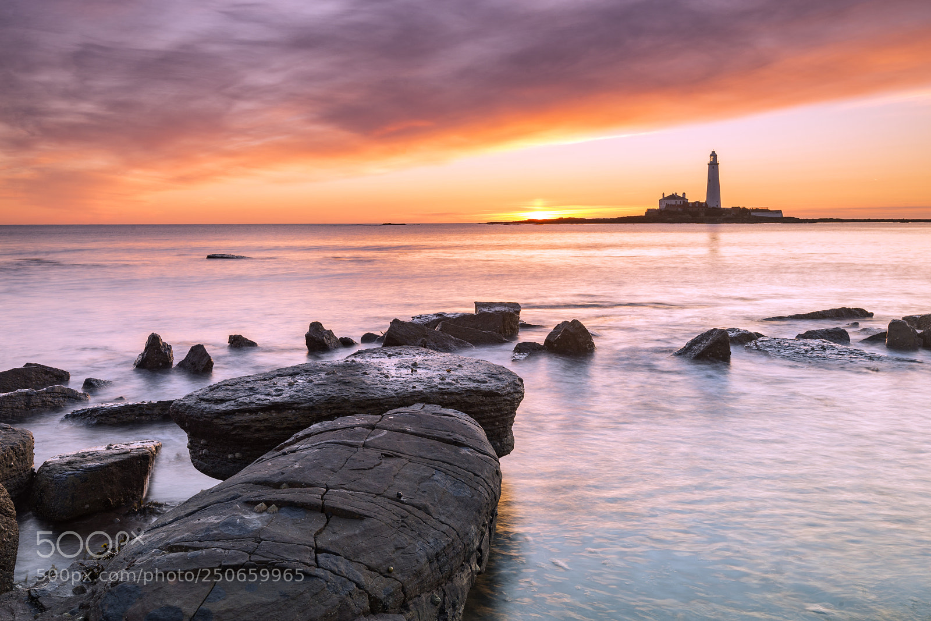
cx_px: 466
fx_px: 828
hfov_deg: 58.7
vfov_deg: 41.1
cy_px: 310
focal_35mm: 32
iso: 100
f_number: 13
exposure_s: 1.6
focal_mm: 32
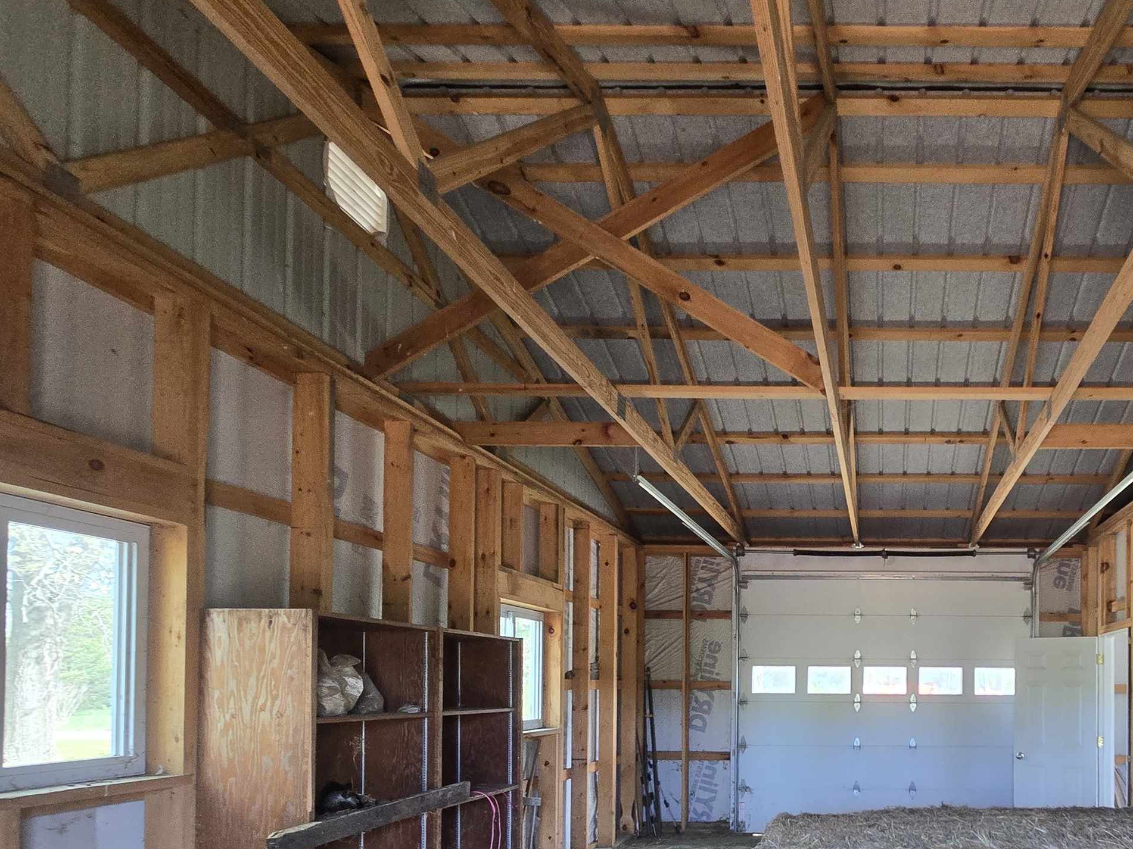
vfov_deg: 58.6
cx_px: 876
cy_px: 678
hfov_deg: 72.4
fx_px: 687
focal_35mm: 21
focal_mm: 2.2
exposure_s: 1/60
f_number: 2.2
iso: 200
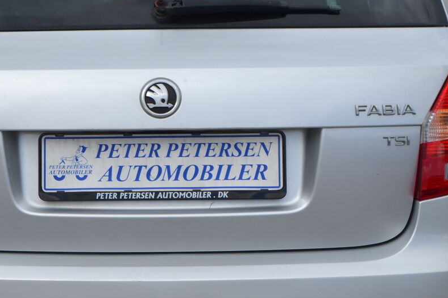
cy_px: 159
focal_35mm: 117
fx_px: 1456
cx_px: 159
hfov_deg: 17.5
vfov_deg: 11.7
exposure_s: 1/250
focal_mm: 32
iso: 100
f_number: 8
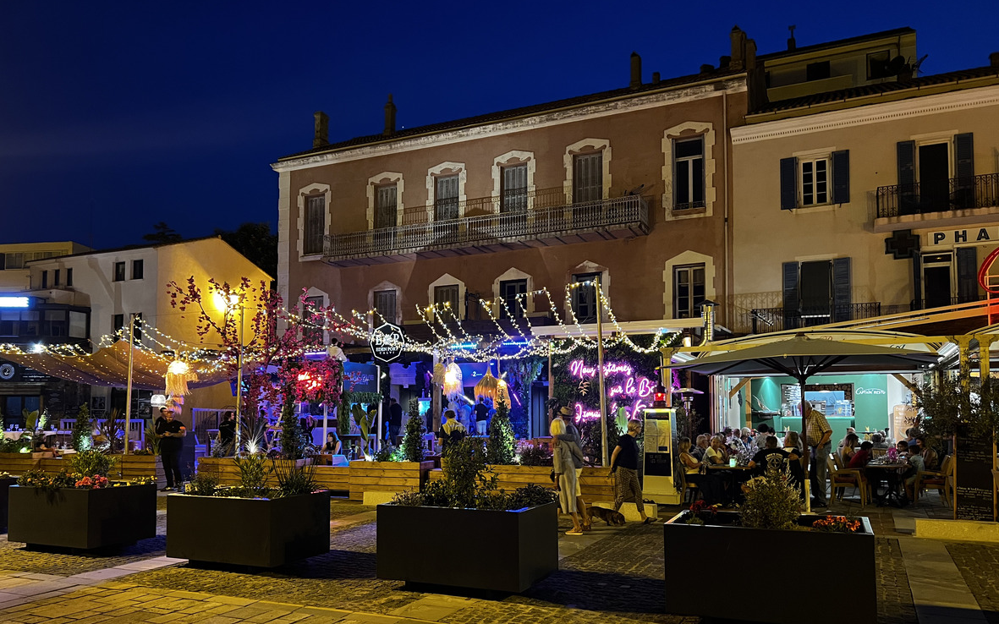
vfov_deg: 44.3
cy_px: 375
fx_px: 762
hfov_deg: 66.5
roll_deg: +0.1
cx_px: 494
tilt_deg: +2.9
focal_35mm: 28
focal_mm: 5.7
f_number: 1.5
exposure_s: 1/33
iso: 400
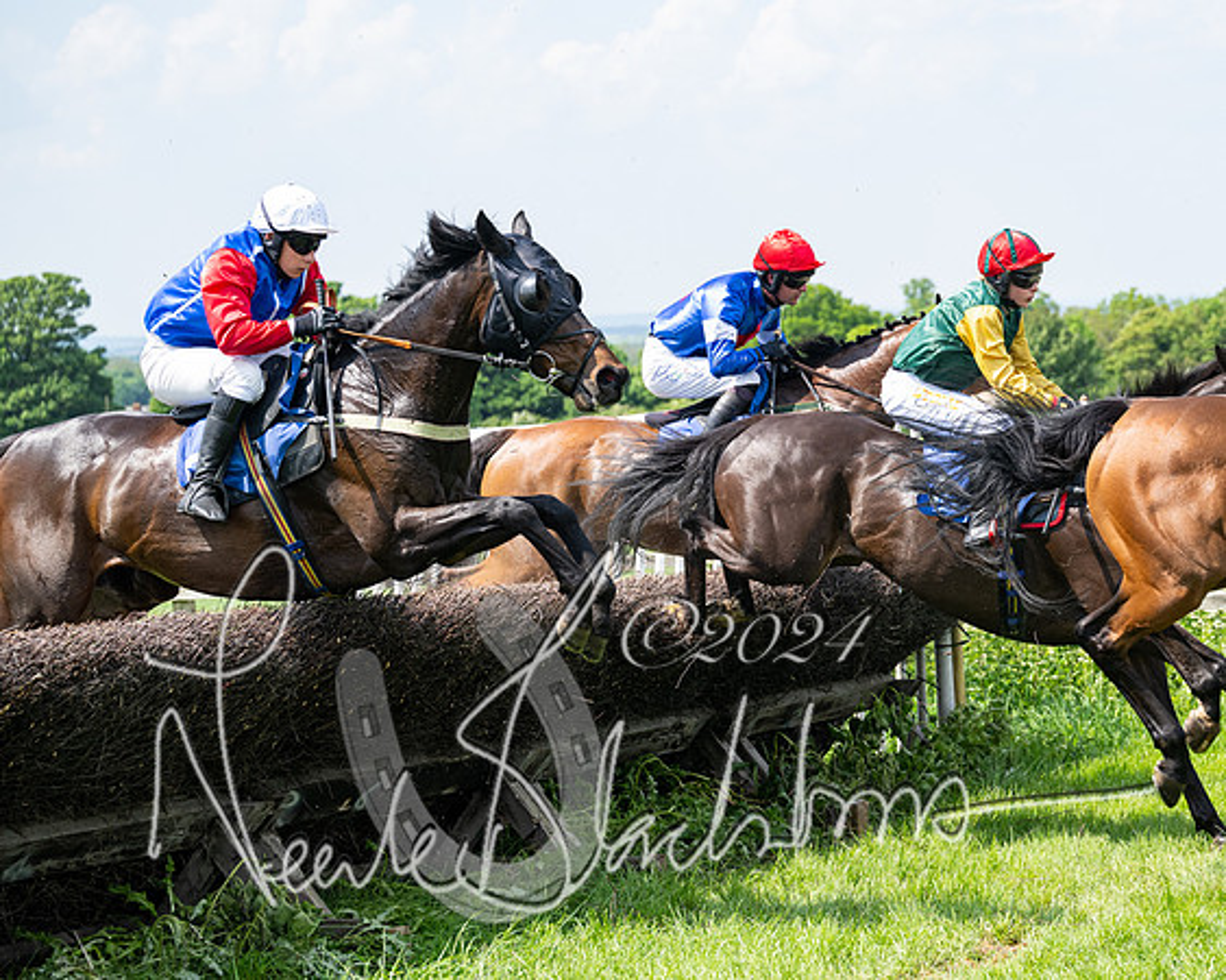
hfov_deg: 19.8
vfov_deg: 16.0
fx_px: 3497
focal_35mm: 96
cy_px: 490
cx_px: 900
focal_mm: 70
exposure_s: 1/2000
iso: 400
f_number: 4
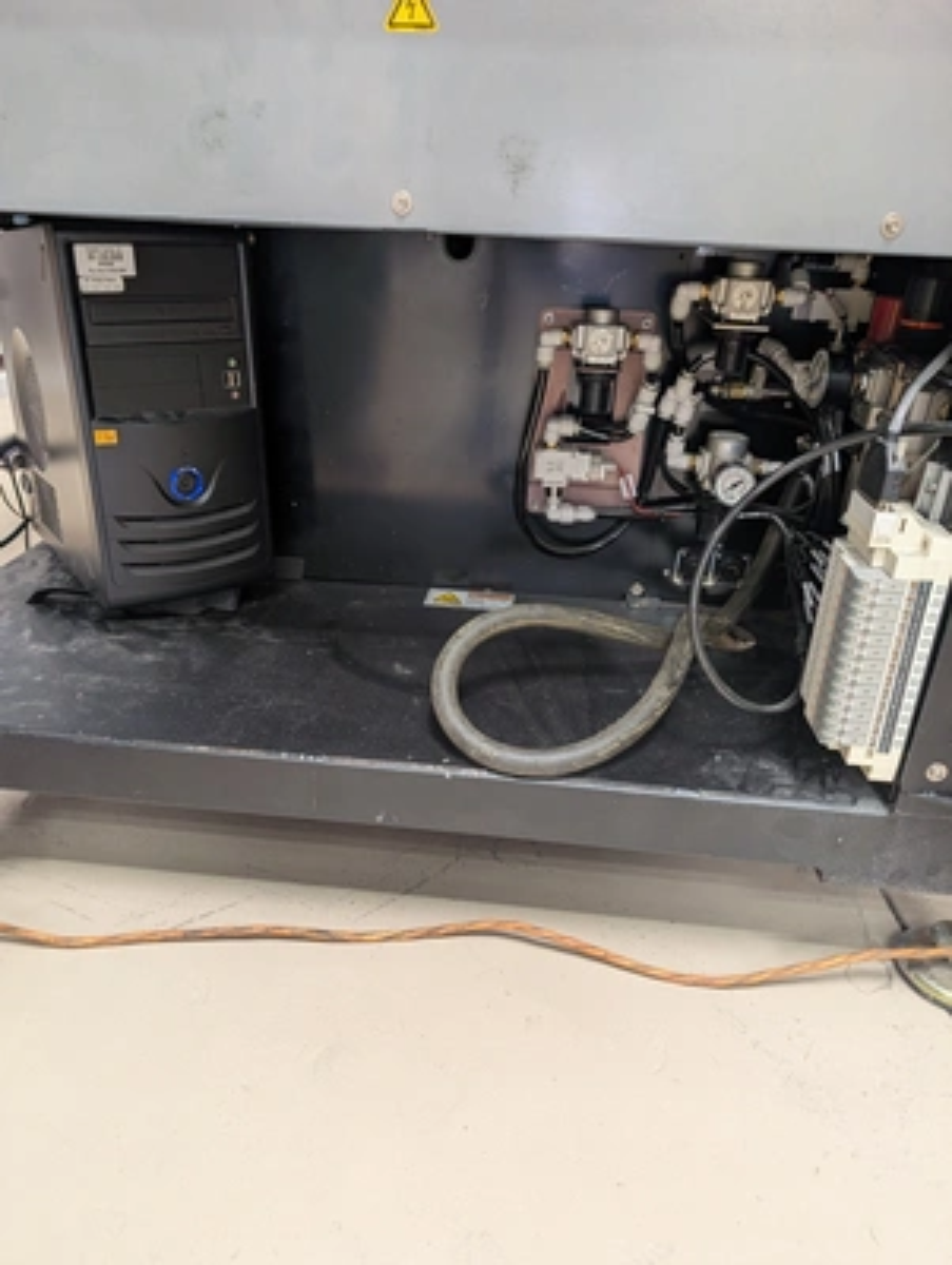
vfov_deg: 71.5
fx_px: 878
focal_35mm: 24
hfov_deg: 56.9
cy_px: 632
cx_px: 476
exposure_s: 1/120
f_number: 1.68
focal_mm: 6.9
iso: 673
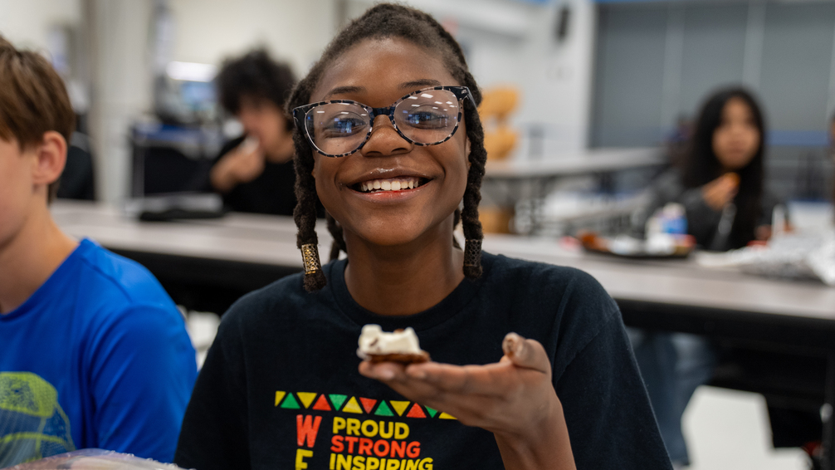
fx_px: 1063
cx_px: 414
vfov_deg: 24.9
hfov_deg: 42.9
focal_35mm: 48
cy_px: 261
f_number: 2.8
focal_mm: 45
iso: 500
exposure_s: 1/125
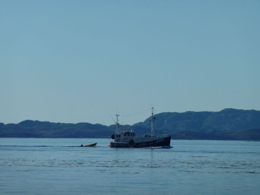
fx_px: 2253
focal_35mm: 300
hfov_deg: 6.6
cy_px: 98
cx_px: 130
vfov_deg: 5.0
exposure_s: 1/1000
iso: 80
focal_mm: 49.2
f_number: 5.6
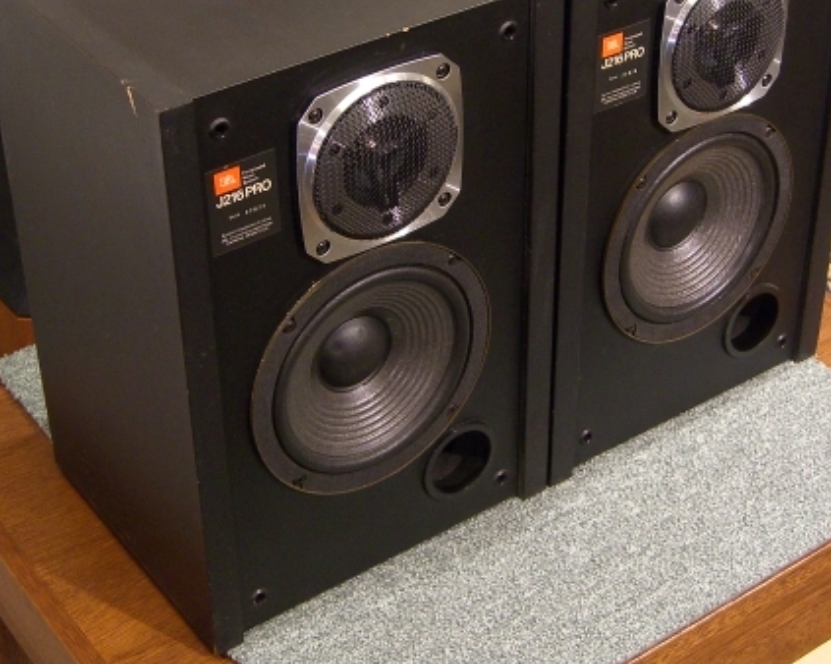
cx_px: 440
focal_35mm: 68
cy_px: 222
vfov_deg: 22.4
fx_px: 1672
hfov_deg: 27.9
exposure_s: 1/20
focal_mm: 9.5
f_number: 3.1
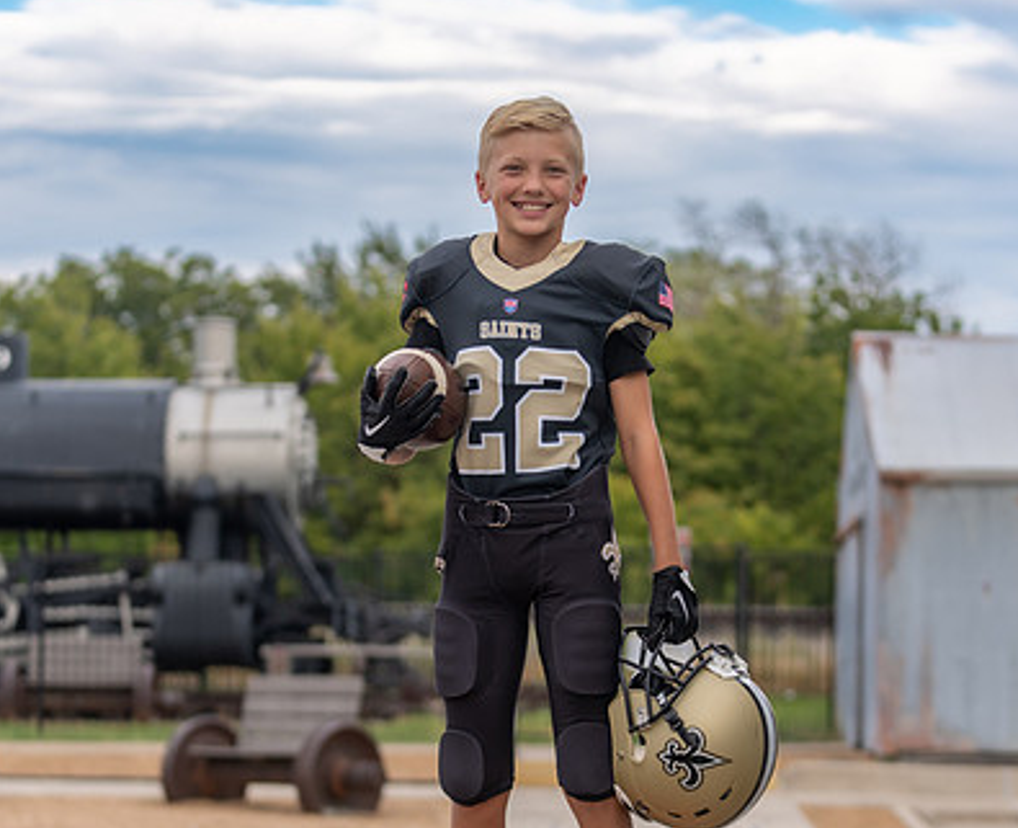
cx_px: 572
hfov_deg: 16.8
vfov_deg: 13.6
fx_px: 3456
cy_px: 568
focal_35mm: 114
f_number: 2.8
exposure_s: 1/500
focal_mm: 70
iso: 100
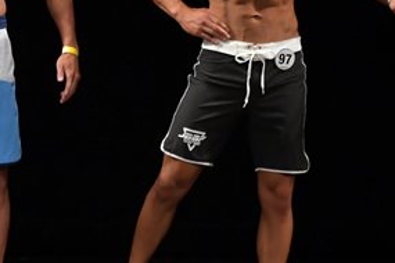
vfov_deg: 1.9
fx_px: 8064
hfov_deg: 2.8
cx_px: -41
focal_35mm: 735
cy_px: 89
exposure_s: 1/400
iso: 3200
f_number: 5.6
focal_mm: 180
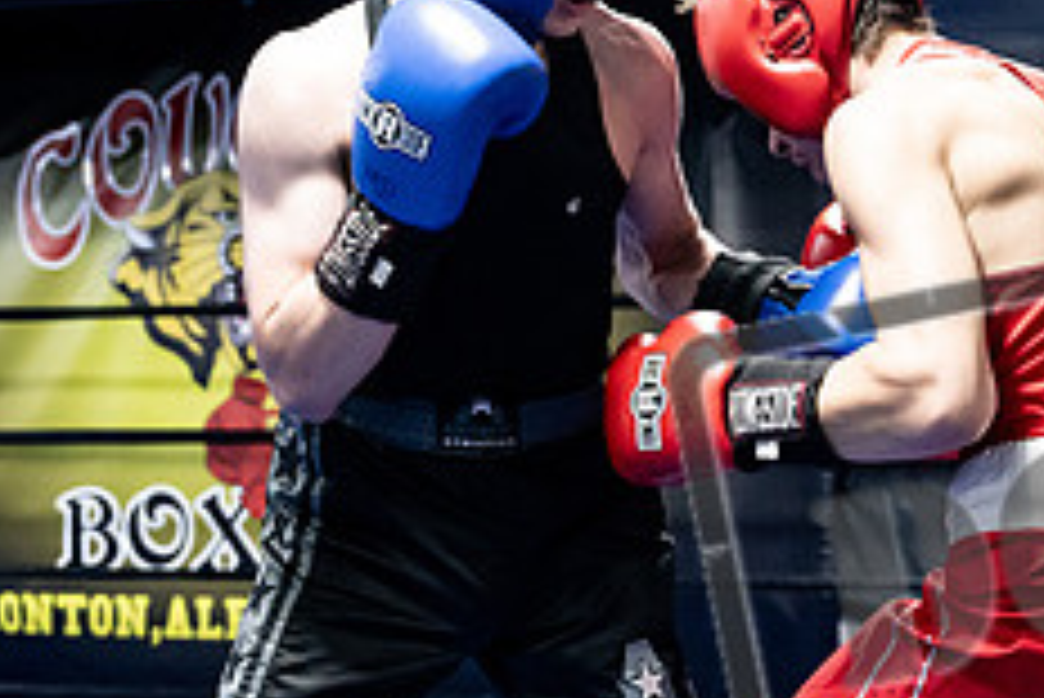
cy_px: 412
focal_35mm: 85
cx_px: 680
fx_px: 2466
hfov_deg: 23.8
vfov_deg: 16.1
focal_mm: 34
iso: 8000
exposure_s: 1/1000
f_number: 2.8
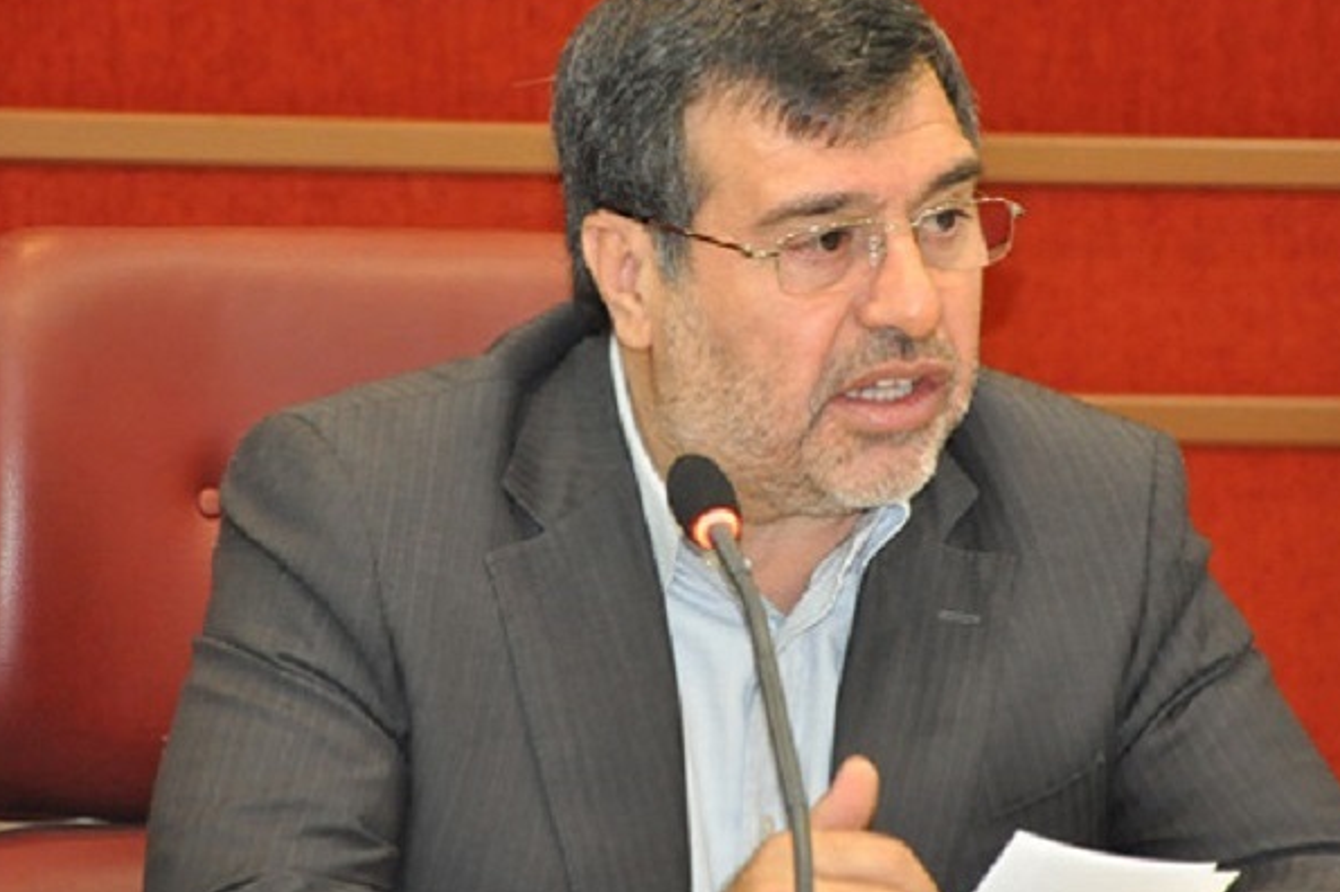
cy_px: 387
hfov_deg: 10.4
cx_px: 777
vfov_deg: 6.9
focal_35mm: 199
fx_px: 7389
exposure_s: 1/60
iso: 3200
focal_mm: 105
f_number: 5.6
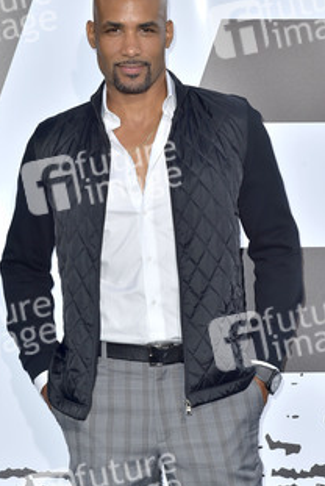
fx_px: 1216
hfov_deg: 15.2
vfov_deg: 22.6
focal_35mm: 90
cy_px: 256
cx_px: 148
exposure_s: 1/250
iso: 250
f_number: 6.3
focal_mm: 70
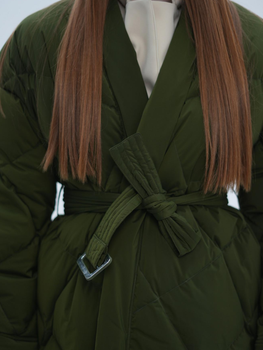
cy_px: 179
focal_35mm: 55
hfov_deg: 26.6
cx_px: 132
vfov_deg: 34.9
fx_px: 557
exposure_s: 1/100
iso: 160
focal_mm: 50
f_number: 1.8
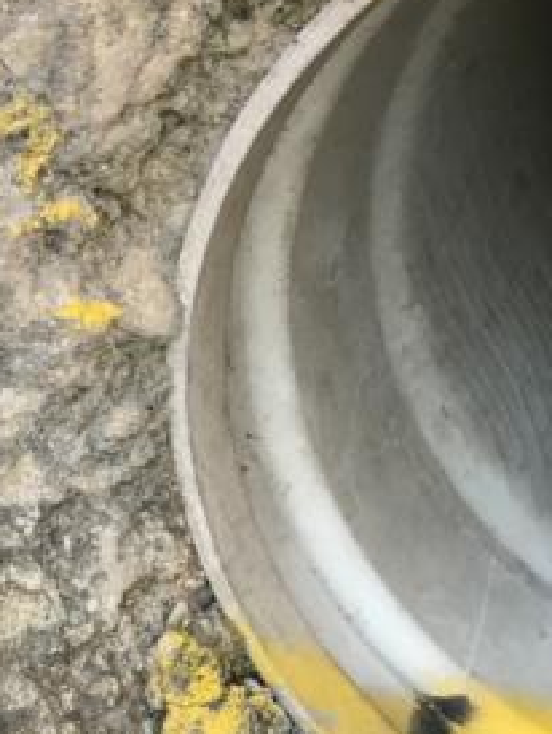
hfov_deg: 19.4
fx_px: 1550
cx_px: 603
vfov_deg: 26.1
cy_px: 605
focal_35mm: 73
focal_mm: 4.15
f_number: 2.2
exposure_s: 1/33
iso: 32
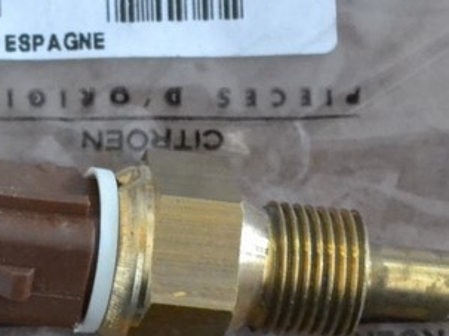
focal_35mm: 321
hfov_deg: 6.2
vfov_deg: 4.6
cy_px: 59
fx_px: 4162
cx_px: 31
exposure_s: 1/50
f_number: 5.6
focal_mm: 50
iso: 3200
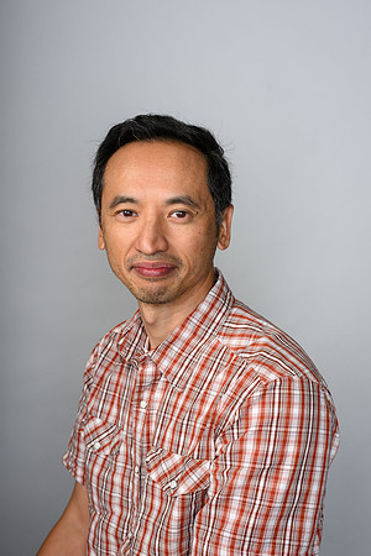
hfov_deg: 27.0
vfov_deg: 39.6
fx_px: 773
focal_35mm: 50
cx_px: 186
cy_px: 278
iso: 200
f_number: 6.3
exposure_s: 1/200
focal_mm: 50
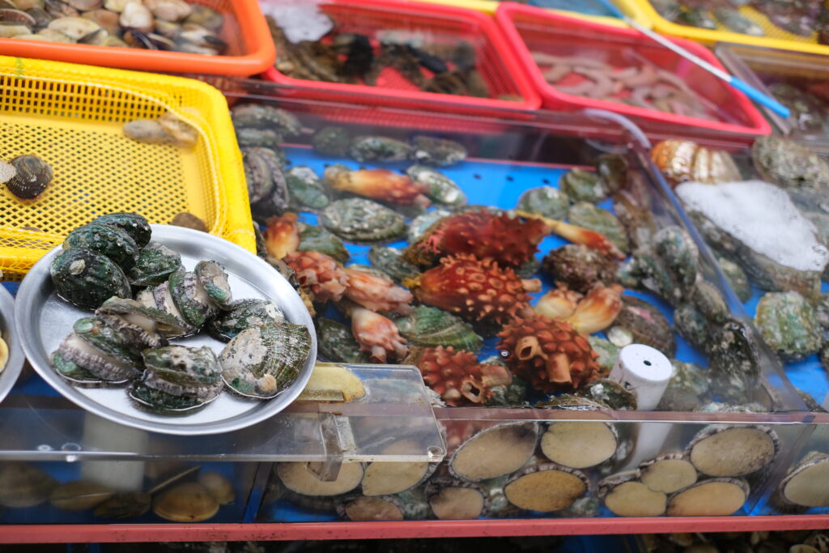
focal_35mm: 53
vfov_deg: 25.5
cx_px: 414
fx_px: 1221
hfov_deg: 37.5
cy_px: 276
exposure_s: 1/140
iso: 320
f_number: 2
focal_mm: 35
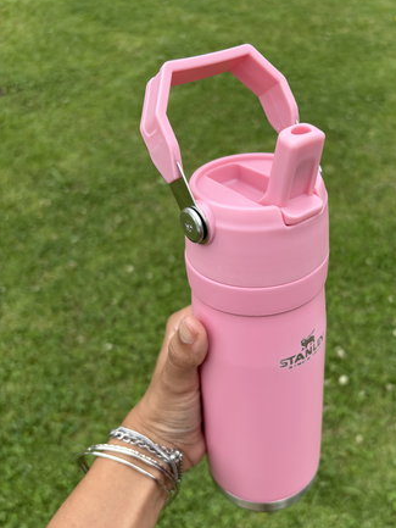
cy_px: 298
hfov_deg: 43.9
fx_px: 488
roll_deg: +0.0
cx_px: 242
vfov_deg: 56.6
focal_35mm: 32
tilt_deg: -42.6
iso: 50
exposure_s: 1/1217
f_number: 1.6
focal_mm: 5.96
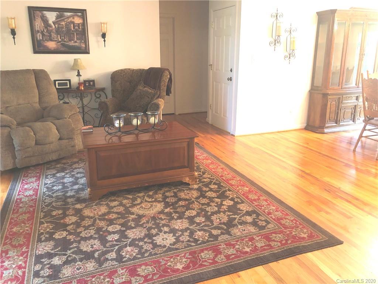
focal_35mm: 28
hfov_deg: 63.4
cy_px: 142
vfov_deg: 49.7
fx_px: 306
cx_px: 189
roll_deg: +0.8
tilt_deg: -15.1
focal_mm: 3.99
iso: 100
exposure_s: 1/9
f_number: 1.8
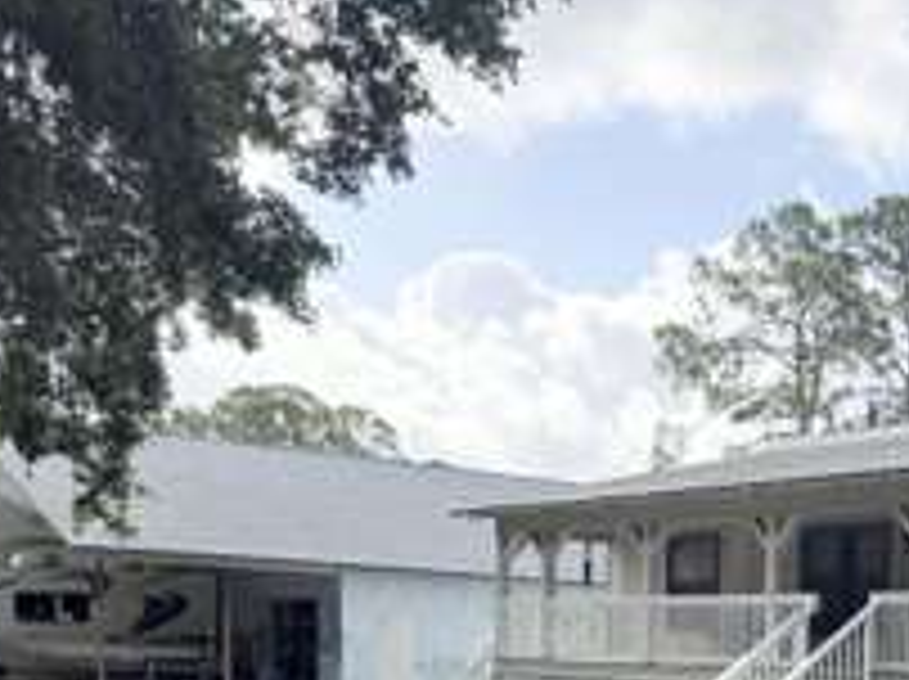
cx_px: 792
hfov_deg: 32.4
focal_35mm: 57
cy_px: 786
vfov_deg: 23.7
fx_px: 1495
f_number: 1.78
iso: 100
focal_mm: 6.76
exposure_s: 1/1653
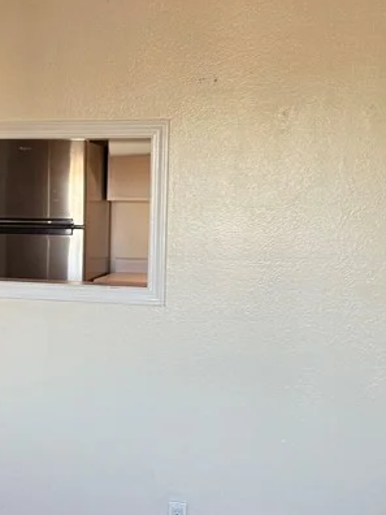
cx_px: 32
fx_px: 922
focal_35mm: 62
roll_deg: -0.6
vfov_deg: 31.2
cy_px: 251
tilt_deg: -4.1
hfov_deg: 23.0
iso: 200
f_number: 1.78
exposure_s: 1/60
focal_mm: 6.76
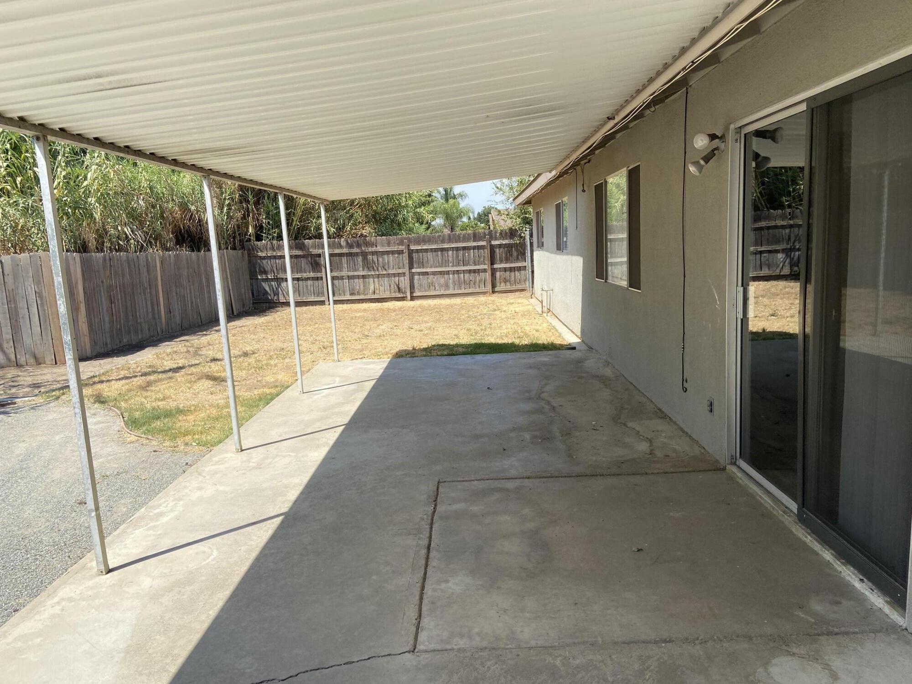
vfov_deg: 53.1
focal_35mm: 26
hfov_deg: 67.3
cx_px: 456
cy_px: 342
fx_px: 685
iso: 32
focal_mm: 4.25
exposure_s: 1/1608
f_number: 1.8
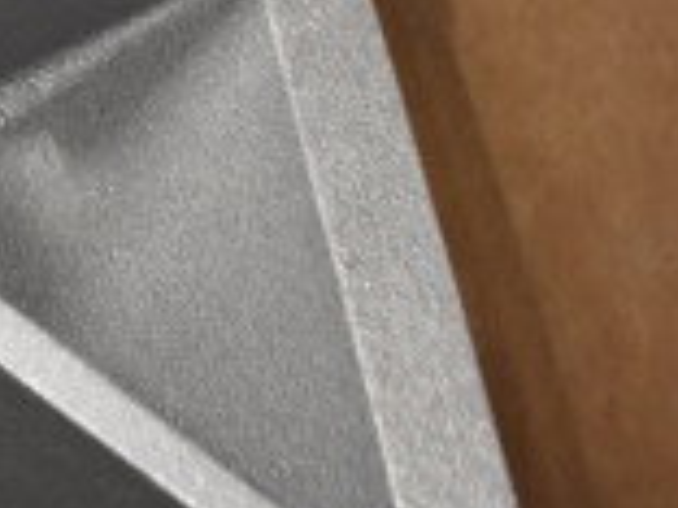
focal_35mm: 113
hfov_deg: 14.7
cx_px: -639
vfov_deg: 13.1
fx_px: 2213
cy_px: 150
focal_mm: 20
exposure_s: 1/30
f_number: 3.8
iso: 2500
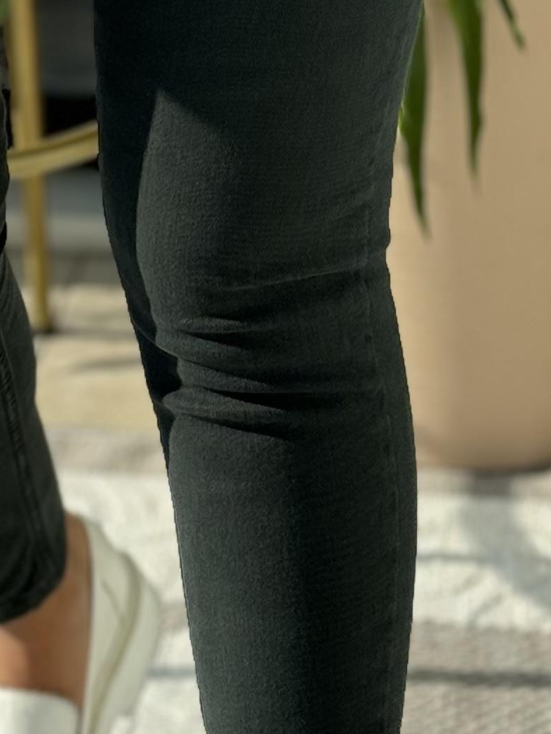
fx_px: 3925
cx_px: 20
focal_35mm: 185
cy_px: 281
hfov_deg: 8.0
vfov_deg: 10.7
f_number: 1.78
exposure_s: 1/1215
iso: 64
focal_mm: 6.76
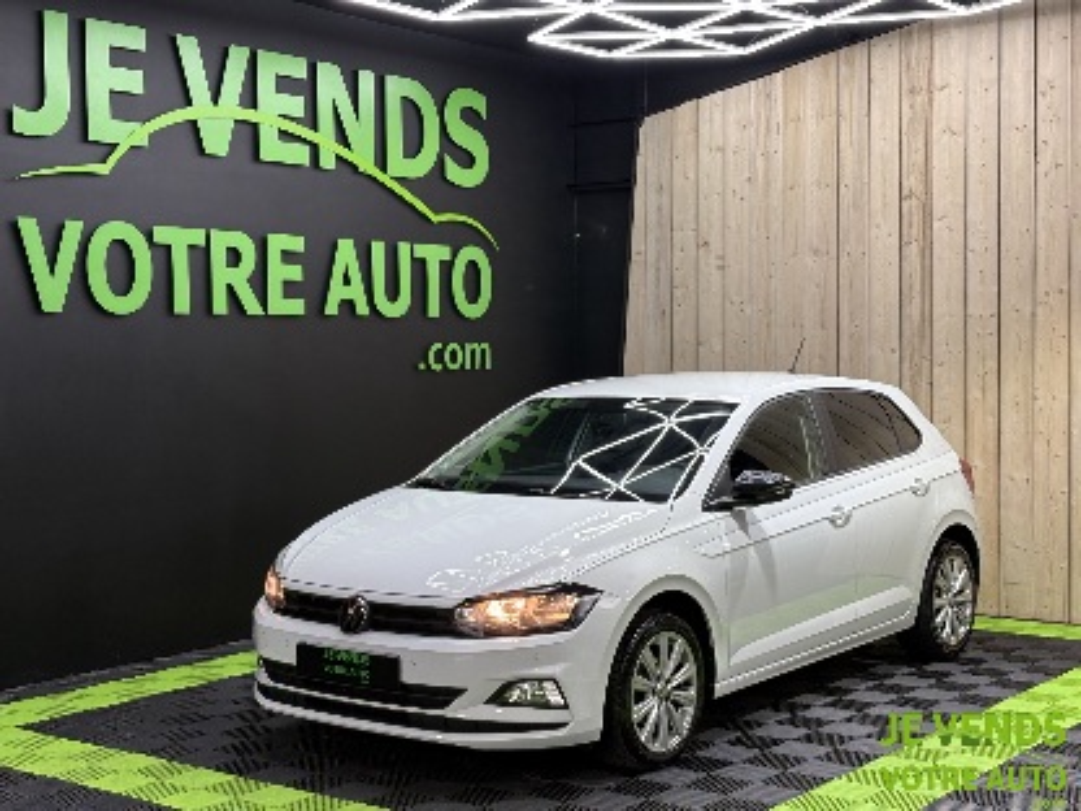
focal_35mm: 52
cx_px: 540
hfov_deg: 36.8
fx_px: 1624
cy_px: 406
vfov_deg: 28.0
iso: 32
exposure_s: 1/100
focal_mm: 5.96
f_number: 1.6
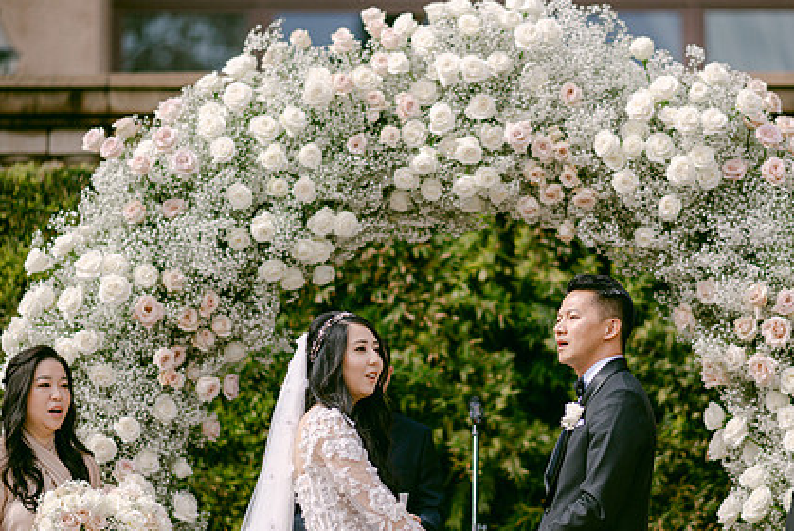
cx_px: 457
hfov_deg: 13.8
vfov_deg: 9.2
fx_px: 3288
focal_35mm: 149
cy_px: 320
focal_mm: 105
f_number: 1.4
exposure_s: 1/16000
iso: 200
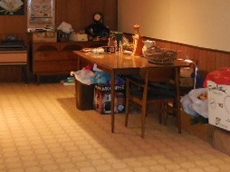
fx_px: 418
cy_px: 6
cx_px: 101
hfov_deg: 30.7
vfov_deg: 22.5
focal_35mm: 63
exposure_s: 1/25
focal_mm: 4.5
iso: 640
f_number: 3.3
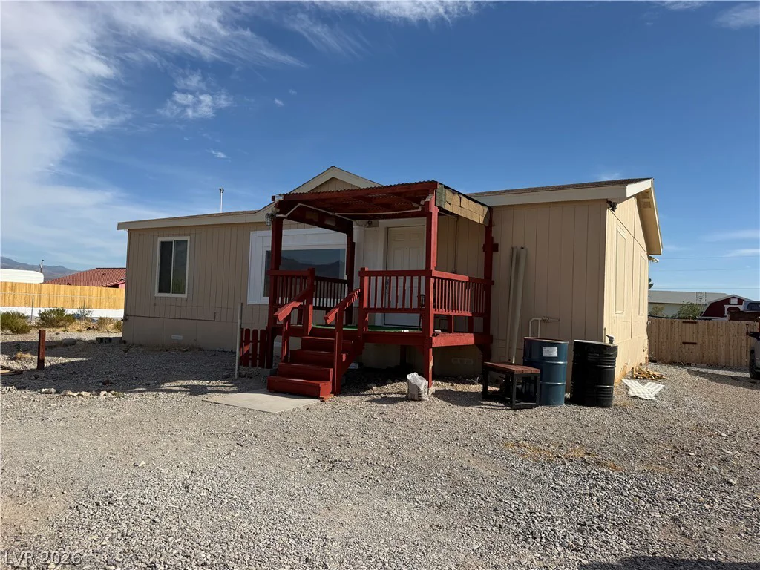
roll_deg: -2.8
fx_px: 527
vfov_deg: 56.8
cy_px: 285
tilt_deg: +1.8
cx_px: 380
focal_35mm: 24
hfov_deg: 71.6
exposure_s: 1/6173
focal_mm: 6.76
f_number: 1.78
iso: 80
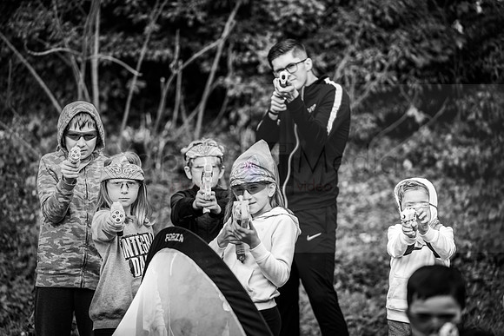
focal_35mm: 125
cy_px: 168
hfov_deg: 16.4
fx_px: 1750
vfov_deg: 11.0
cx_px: 252
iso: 100
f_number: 2.8
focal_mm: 125
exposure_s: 1/320
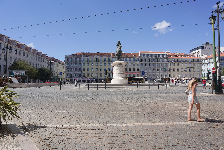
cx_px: 112
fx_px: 149
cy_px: 75
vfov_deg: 53.1
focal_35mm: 24
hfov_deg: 73.7
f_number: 18
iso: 100
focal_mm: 24
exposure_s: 1/100
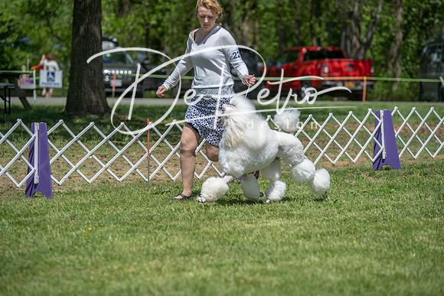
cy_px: 148
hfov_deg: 15.2
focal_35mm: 135
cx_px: 222
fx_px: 1665
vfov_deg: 10.2
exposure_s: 1/1000
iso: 100
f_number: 4
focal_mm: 135
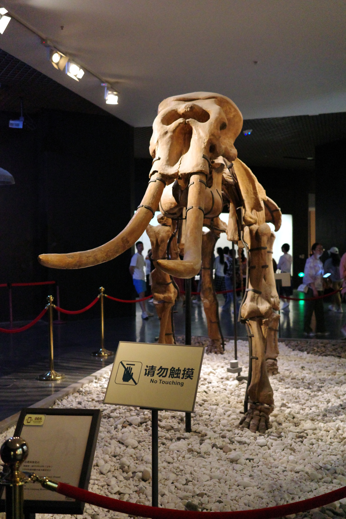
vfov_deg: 48.5
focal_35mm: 40
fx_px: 577
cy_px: 260
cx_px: 173
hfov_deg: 33.4
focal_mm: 26
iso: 6400
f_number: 2.8
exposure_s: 1/40
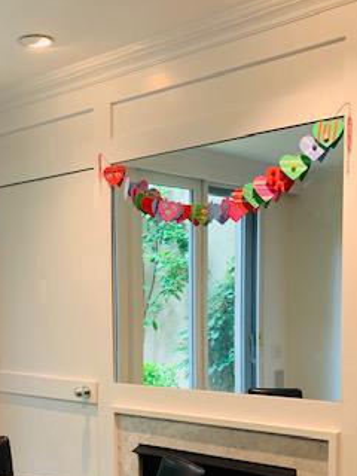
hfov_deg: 27.3
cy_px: 375
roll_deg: +0.7
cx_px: 58
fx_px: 715
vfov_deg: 35.7
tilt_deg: -3.9
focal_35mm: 52
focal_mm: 4.25
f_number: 1.8
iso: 200
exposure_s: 1/60
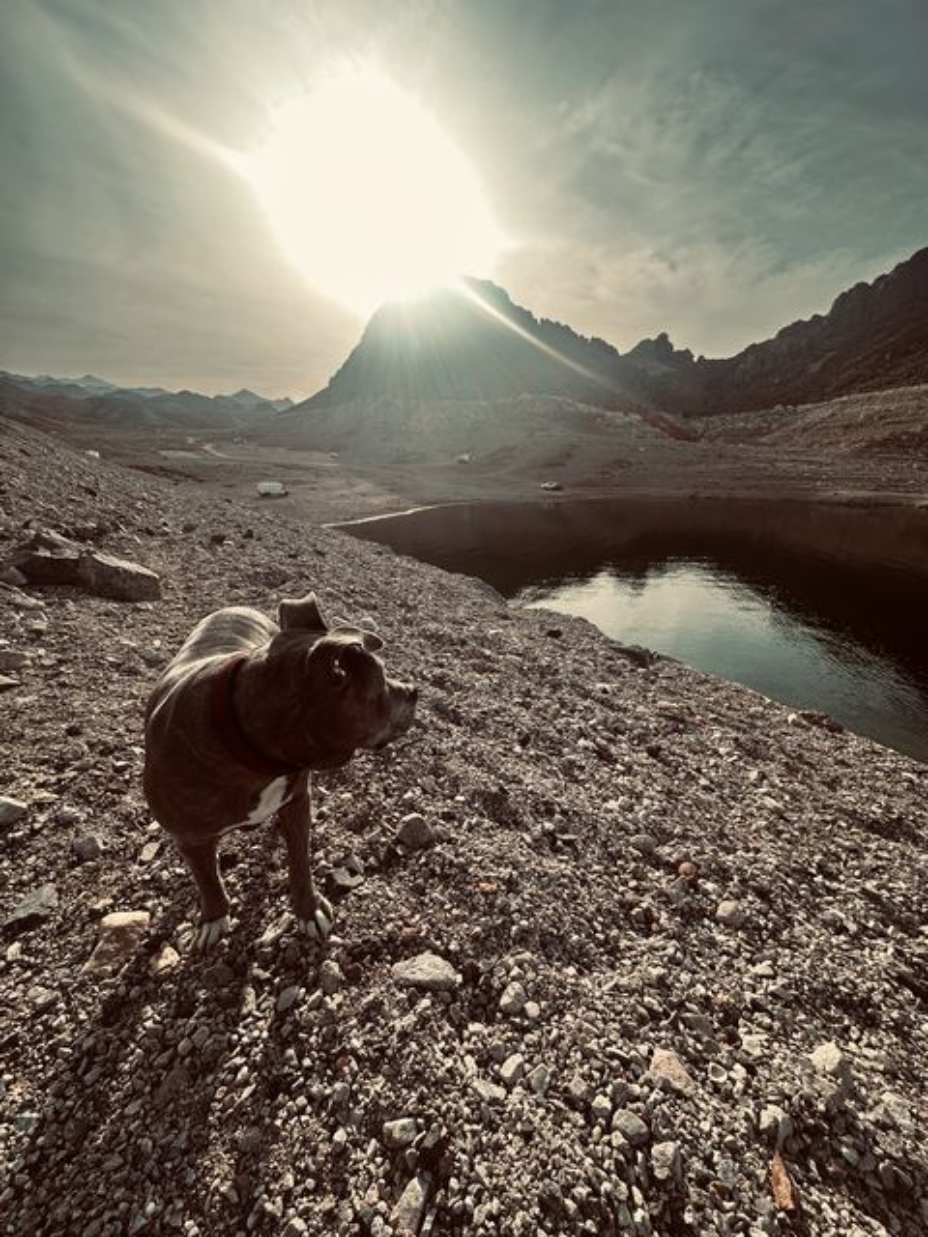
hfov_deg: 85.7
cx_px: 464
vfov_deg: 102.1
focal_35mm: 14
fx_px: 500
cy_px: 618
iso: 50
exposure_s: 1/1453
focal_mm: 2.22
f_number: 2.2
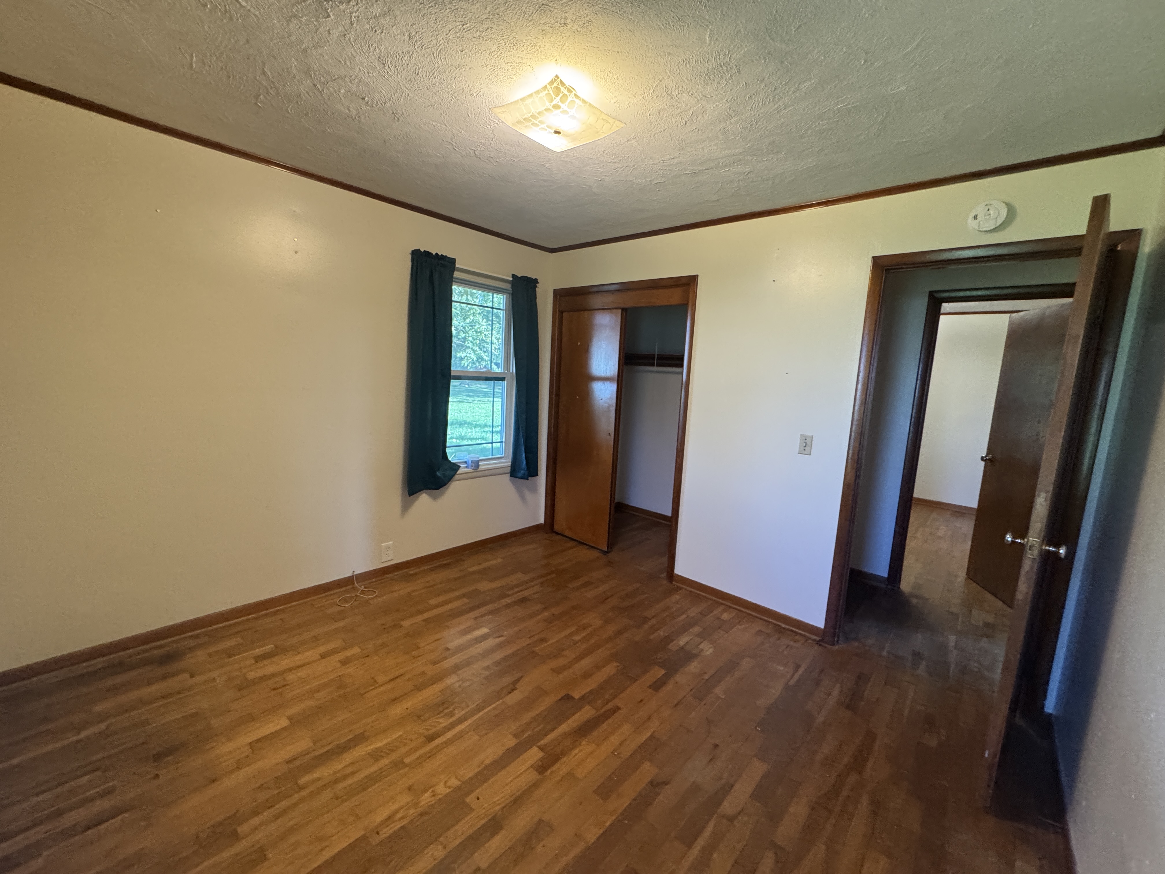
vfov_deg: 85.7
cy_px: 437
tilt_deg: -9.2
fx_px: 471
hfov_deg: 102.1
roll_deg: -3.2
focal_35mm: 14
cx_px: 582
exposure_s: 1/60
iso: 500
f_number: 2.2
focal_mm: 2.22
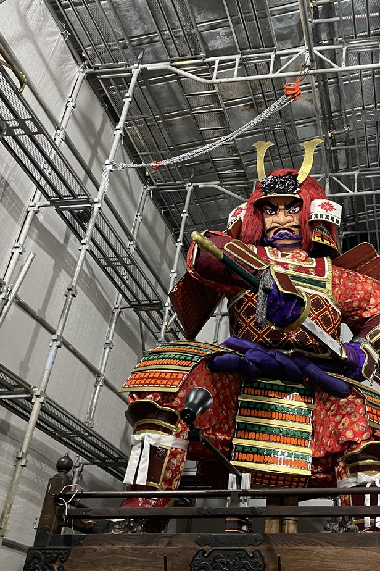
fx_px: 570
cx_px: 308
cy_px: 290
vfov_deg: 53.1
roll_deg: -3.0
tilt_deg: +30.3
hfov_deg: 35.6
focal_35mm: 36
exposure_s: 1/40
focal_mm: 5.1
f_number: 1.6
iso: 400
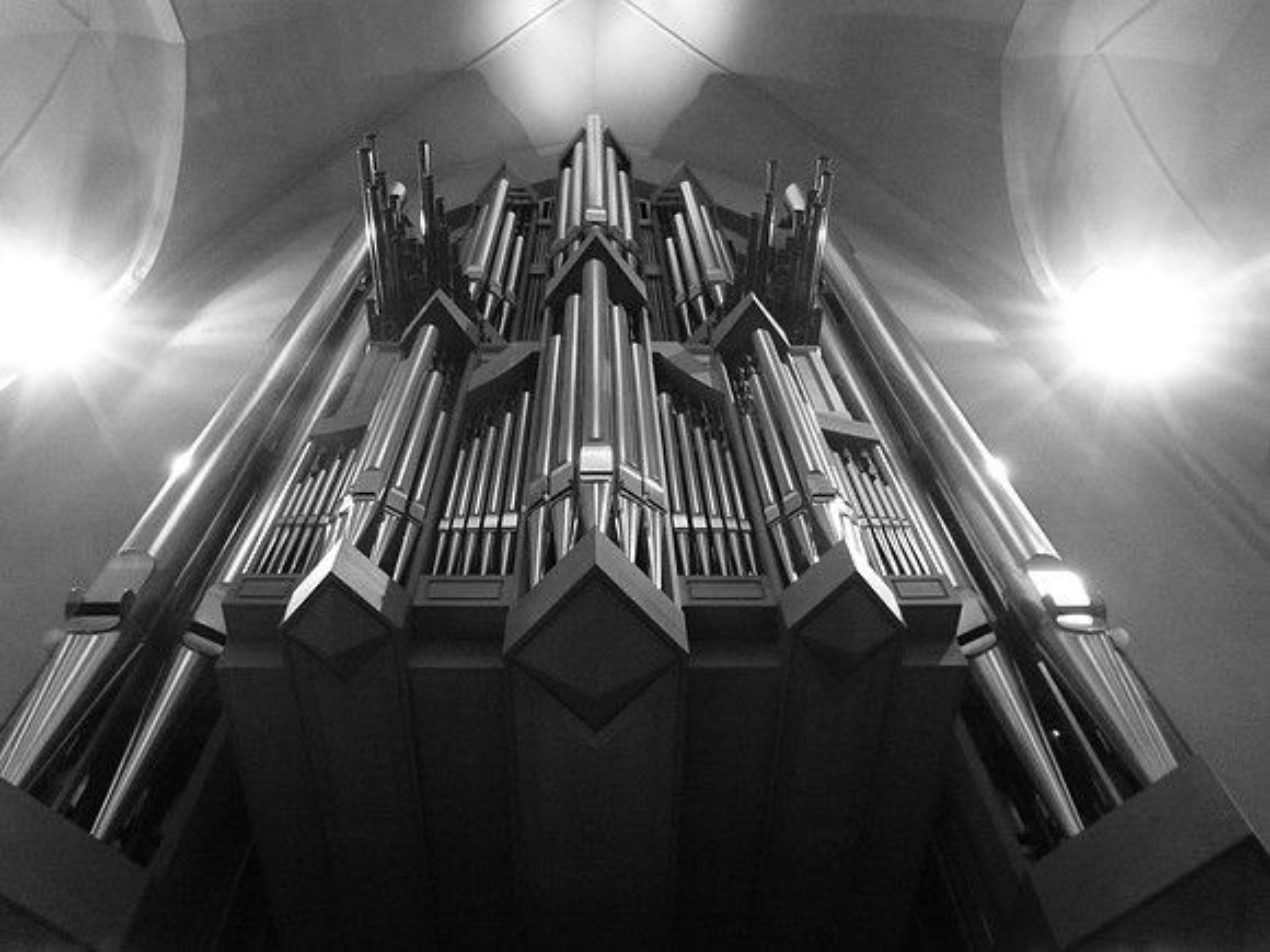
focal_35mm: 28
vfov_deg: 49.7
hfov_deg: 63.4
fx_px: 1027
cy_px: 476
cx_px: 635
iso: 800
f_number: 3.3
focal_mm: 4.9
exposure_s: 1/13
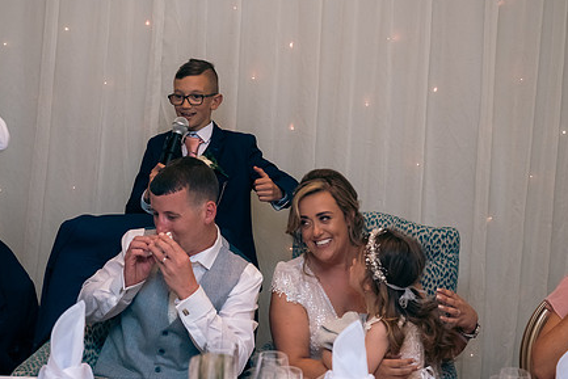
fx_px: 1184
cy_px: 150
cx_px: 241
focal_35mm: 75
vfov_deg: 18.2
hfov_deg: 27.0
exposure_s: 1/160
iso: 800
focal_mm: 56
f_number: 3.5
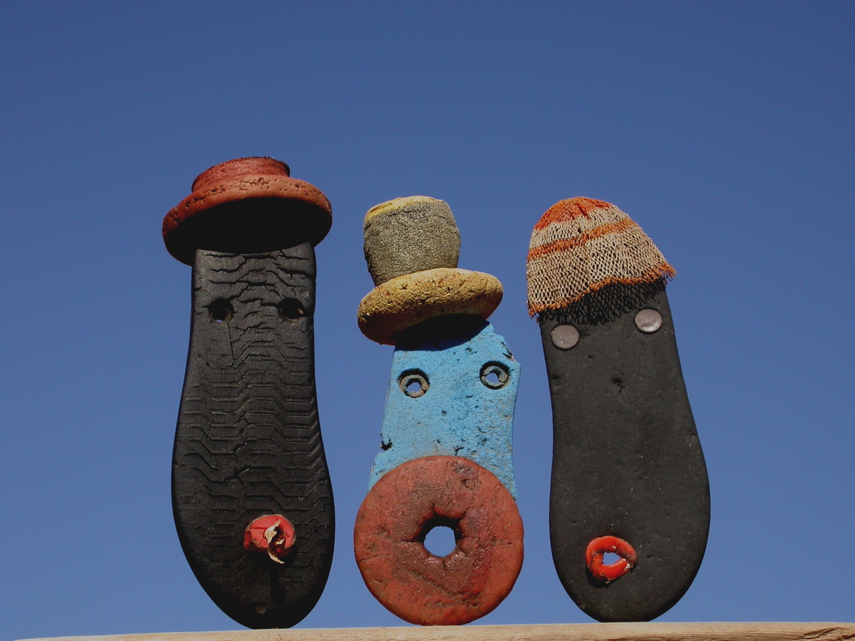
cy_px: 320
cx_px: 428
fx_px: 2618
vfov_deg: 14.0
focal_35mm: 106
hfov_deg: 18.5
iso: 100
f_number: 6.6
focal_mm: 22
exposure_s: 1/418
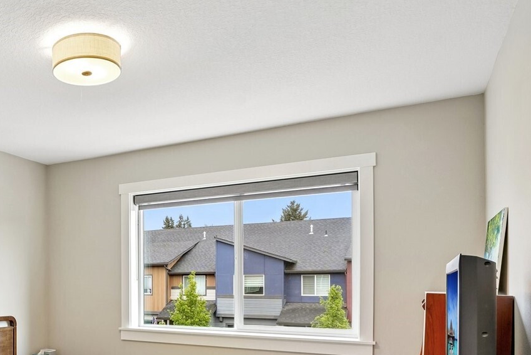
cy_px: 289
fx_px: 472
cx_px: 84
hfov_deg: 53.5
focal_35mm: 32
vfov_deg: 39.4
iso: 400
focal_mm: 16
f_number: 8
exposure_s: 1/10
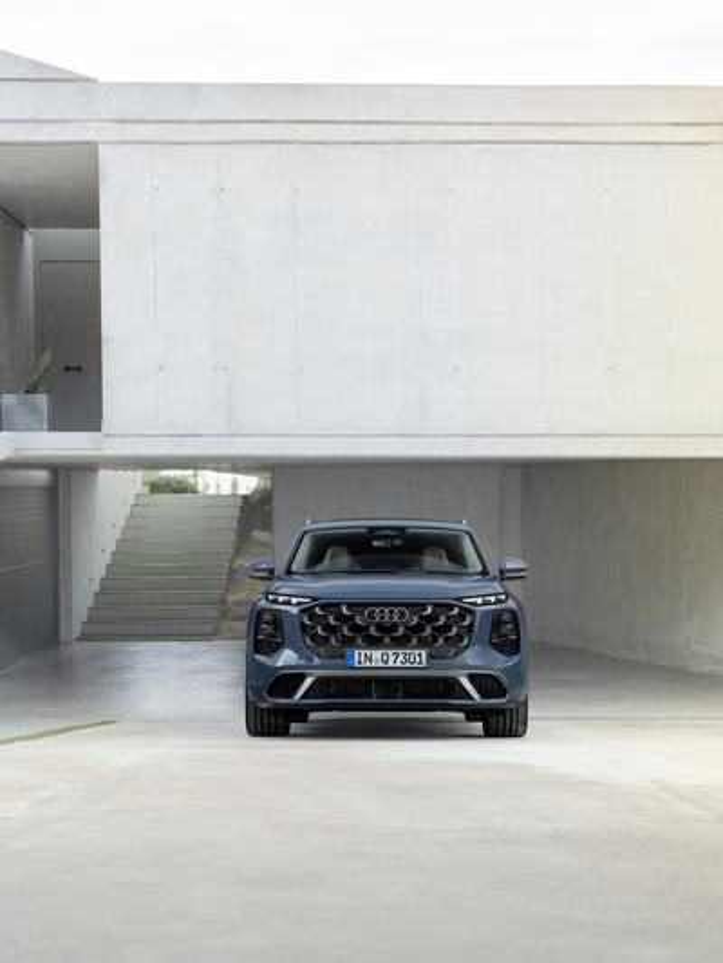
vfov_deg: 33.8
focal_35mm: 57
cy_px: 482
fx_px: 1587
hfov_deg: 25.7
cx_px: 362
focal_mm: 72
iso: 400
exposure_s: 1/40
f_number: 8
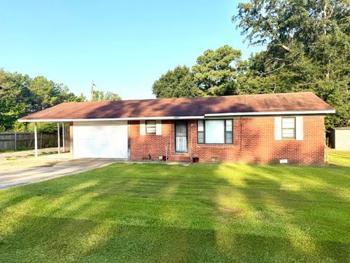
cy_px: 132
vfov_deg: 56.8
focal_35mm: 24
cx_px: 175
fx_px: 243
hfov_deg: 71.6
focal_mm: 6.76
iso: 80
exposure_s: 1/2445
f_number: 1.78
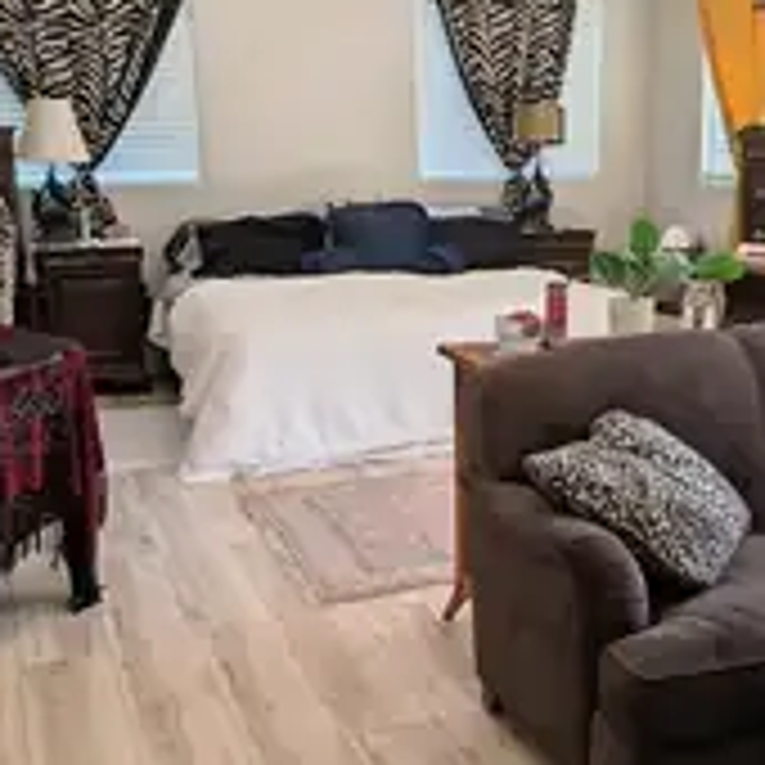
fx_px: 1250
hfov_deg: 33.2
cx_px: 590
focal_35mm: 50
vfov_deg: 34.0
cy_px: 416
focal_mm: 6.9
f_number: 1.68
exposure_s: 1/205
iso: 21
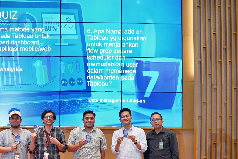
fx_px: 304
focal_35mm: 46
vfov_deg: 28.8
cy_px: 118
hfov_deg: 41.3
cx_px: 55
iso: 1250
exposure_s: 1/100
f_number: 2.8
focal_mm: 28
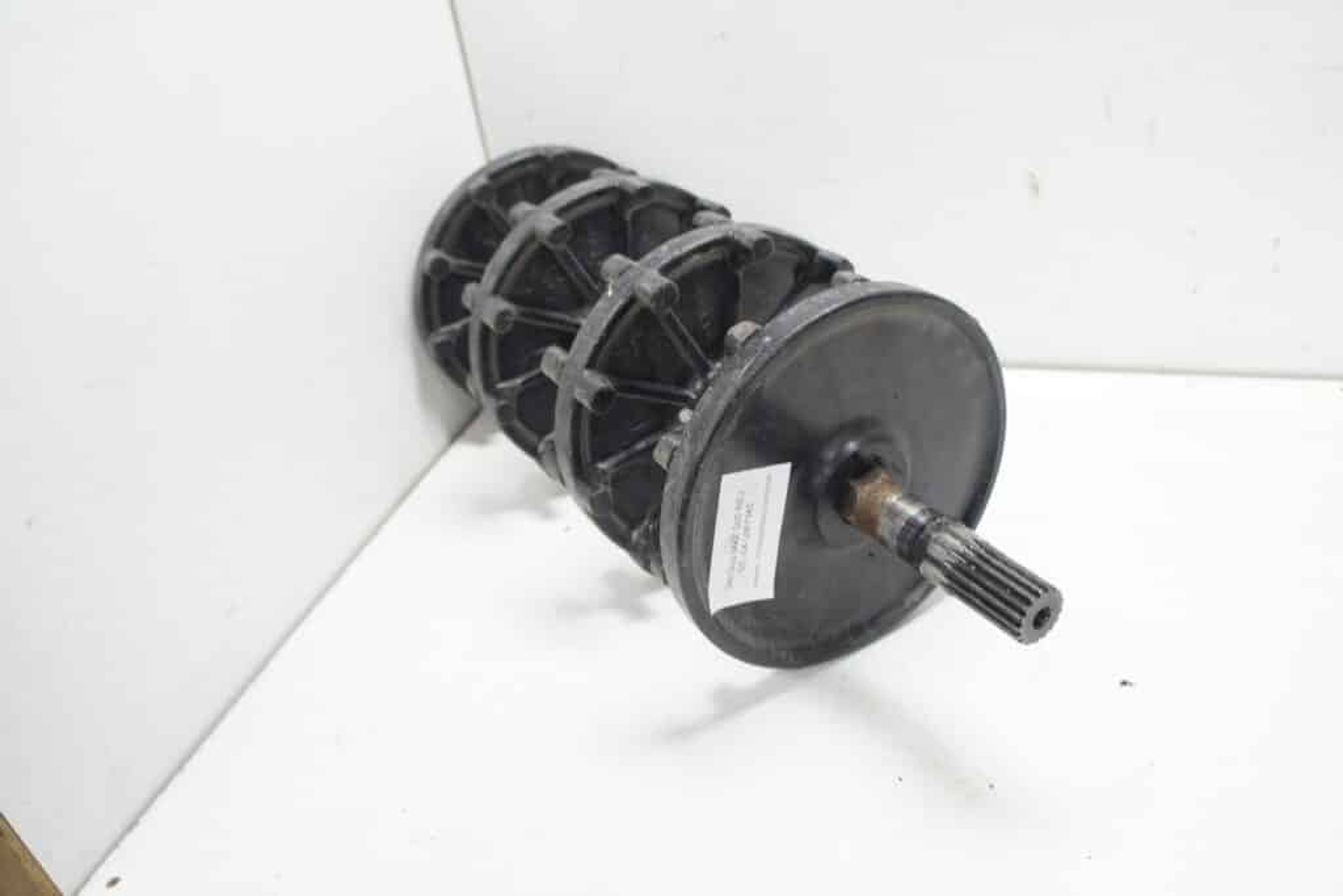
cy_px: 448
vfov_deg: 47.9
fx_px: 1007
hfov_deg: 67.4
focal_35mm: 27
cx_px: 672
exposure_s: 1/60
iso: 320
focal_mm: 18
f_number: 3.5
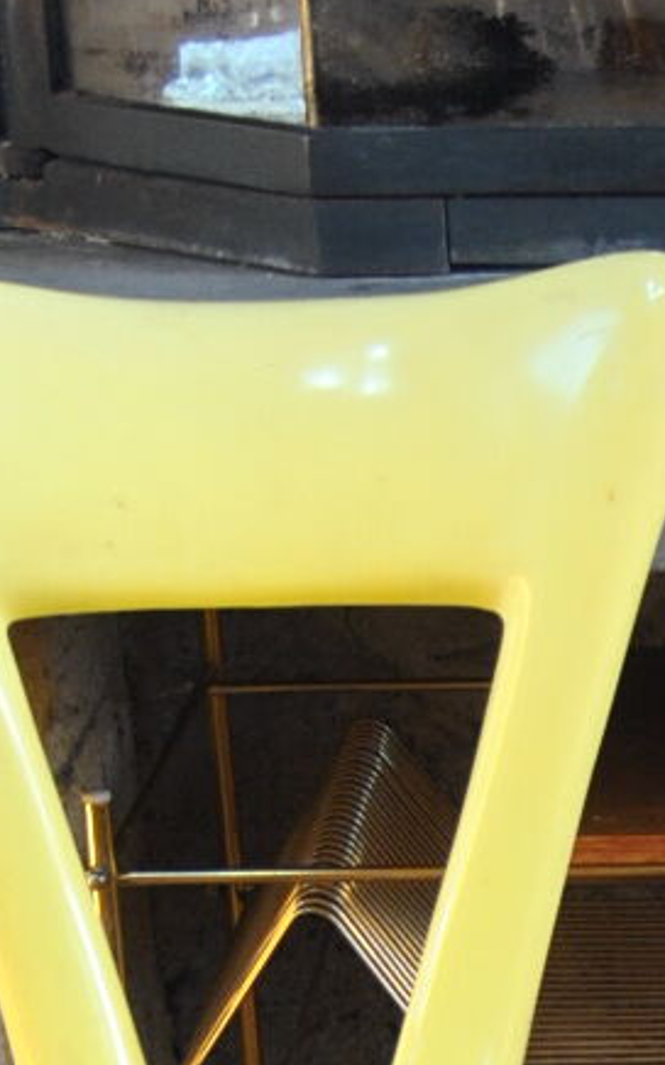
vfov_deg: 14.4
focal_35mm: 136
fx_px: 3949
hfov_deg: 9.4
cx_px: 998
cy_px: 1576
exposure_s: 1/30
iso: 320
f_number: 3.5
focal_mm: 20
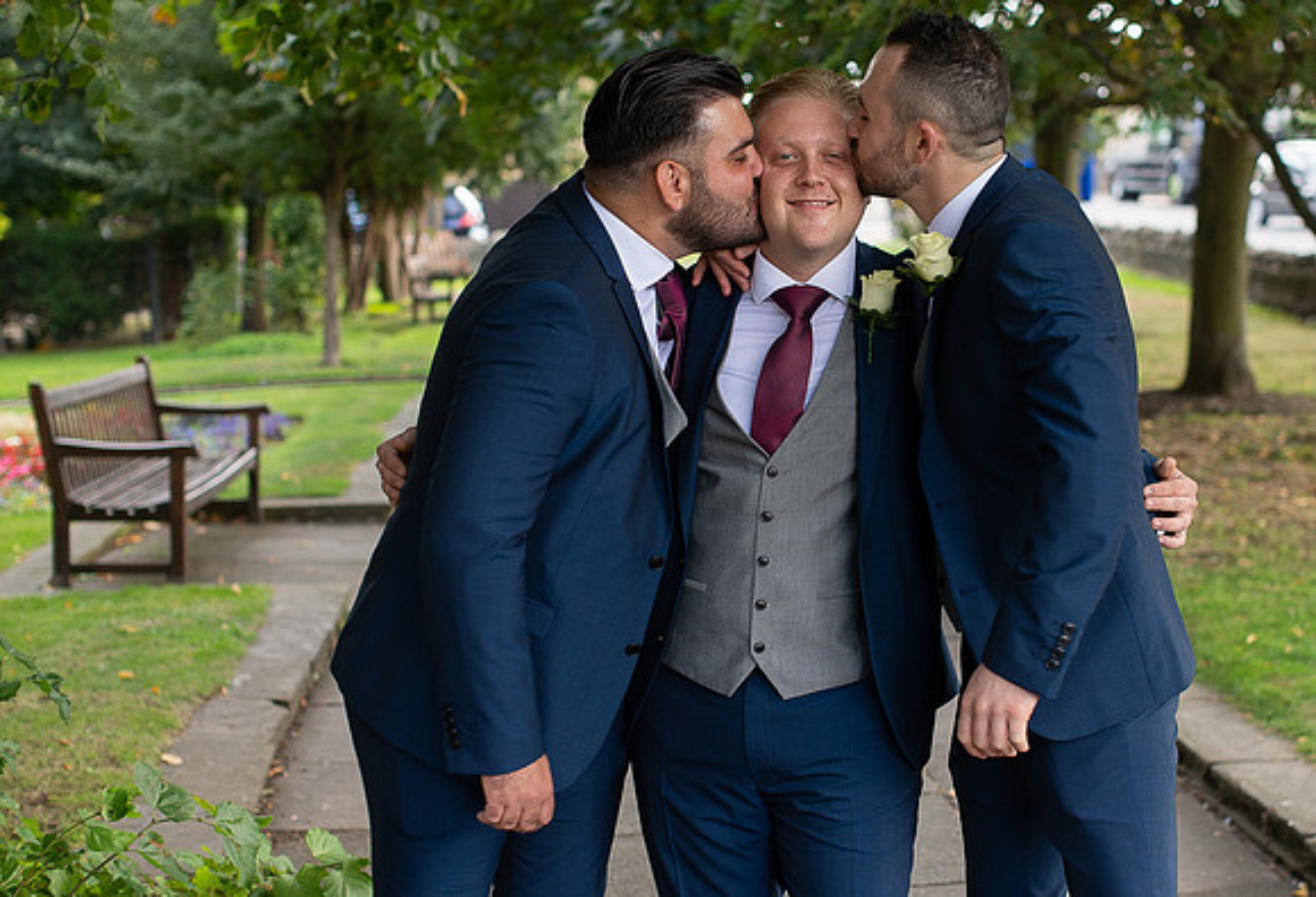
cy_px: 477
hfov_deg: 31.3
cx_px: 809
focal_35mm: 64
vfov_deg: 21.7
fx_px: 2342
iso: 100
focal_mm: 35
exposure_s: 1/125
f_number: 2.5
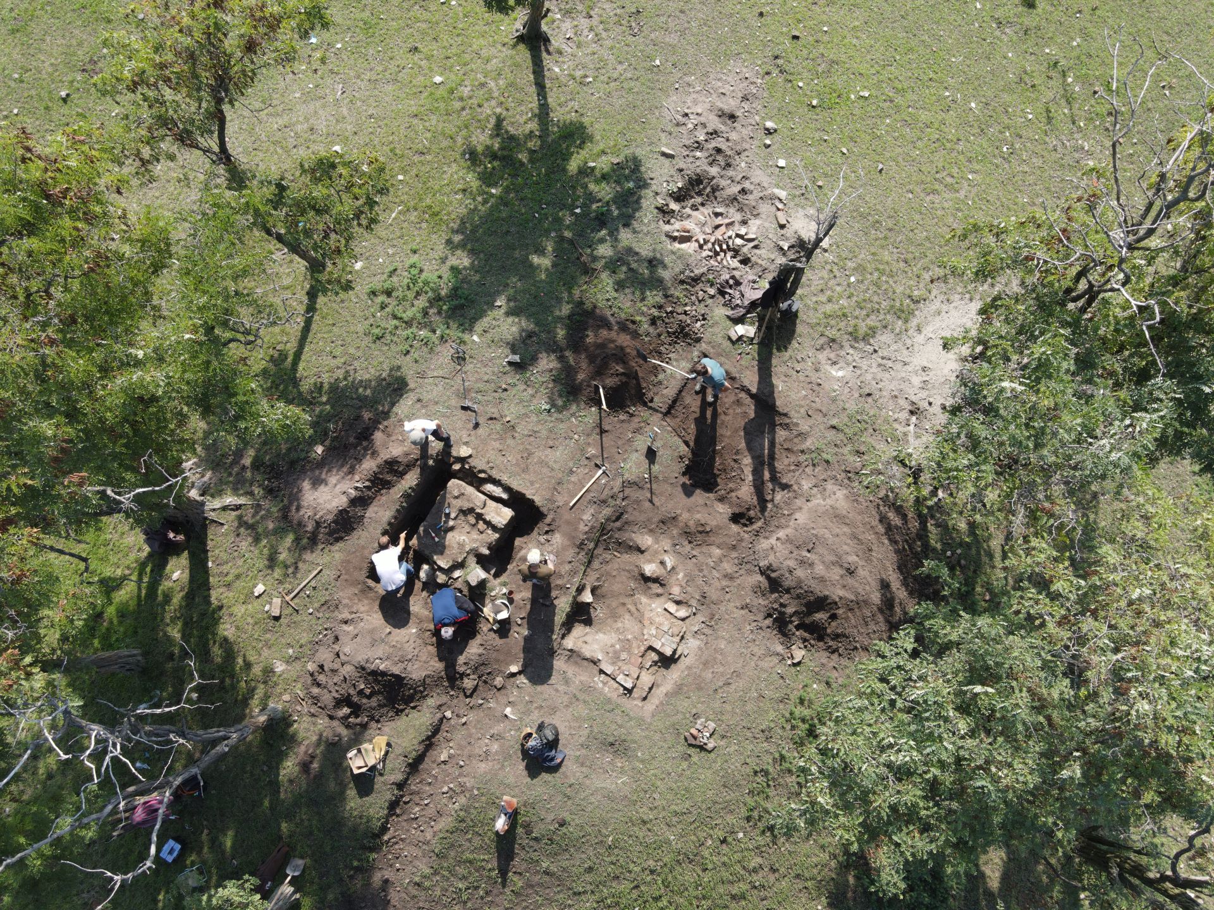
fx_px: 842
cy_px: 455
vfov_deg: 56.8
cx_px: 607
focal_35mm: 24
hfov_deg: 71.6
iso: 100
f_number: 2.8
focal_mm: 4.5
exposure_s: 1/240
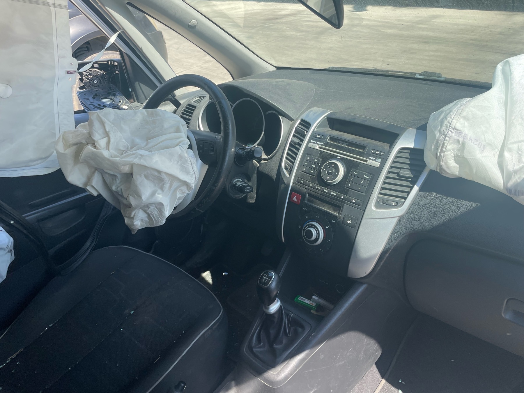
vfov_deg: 53.1
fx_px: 394
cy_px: 196
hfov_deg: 67.3
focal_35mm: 26
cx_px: 262
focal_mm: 4.2
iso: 32
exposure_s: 1/764
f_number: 1.6
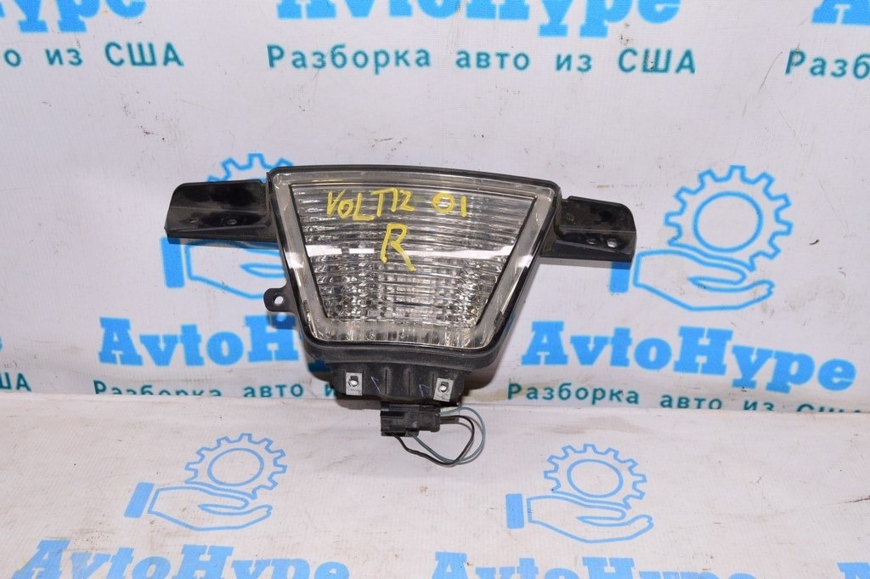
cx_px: 435
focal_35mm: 36
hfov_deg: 53.2
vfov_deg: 36.8
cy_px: 290
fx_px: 869
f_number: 8
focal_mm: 24
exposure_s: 1/200
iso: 1600
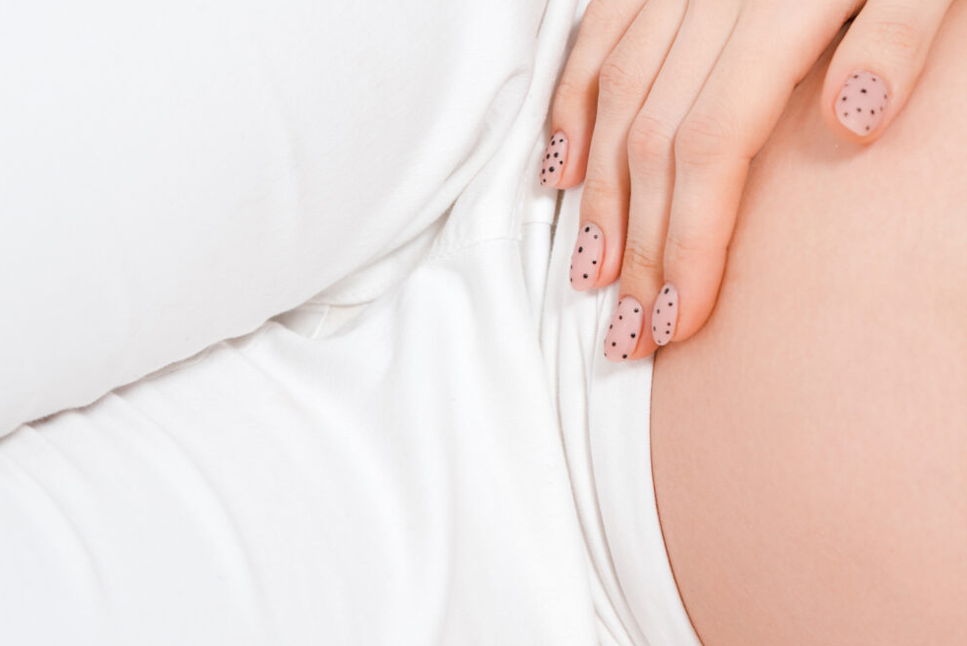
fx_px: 9810
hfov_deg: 5.6
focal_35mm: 365
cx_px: 1147
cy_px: 57
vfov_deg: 3.8
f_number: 4.5
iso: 100
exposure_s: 1/160
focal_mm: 140
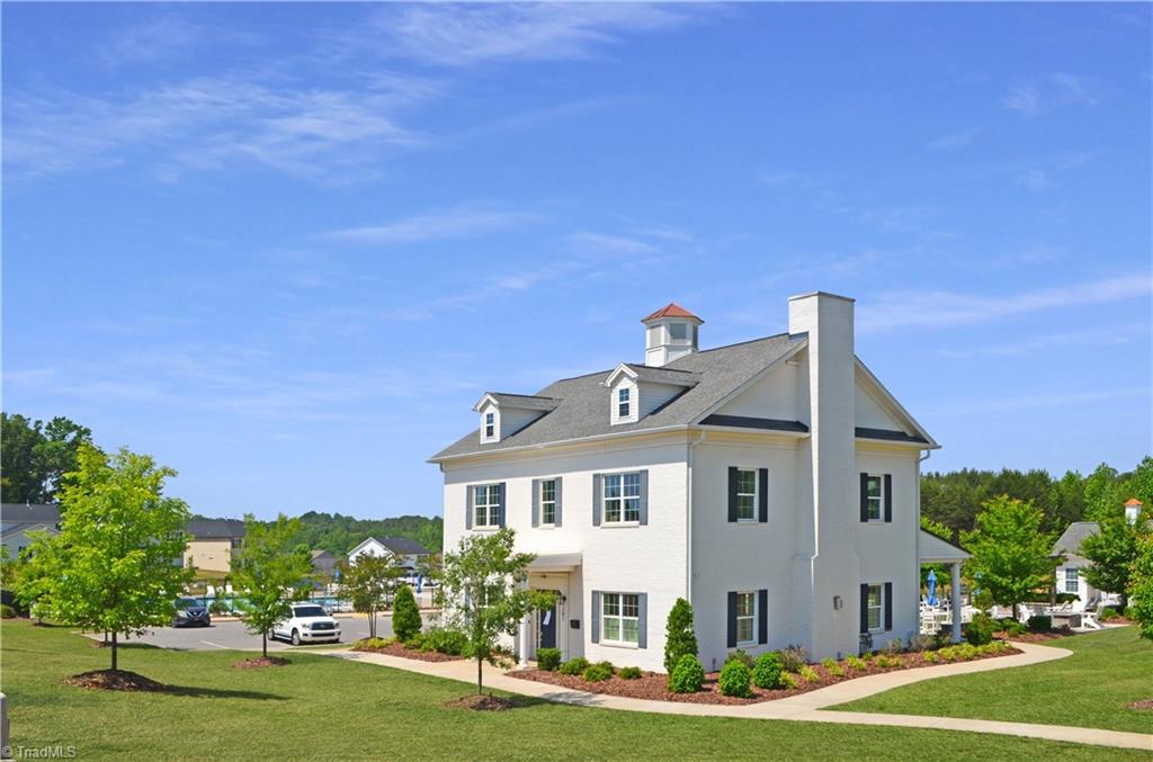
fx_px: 1054
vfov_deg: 39.8
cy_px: 381
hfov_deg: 57.3
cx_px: 576
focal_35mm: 33
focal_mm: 22
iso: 200
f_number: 11
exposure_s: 1/500
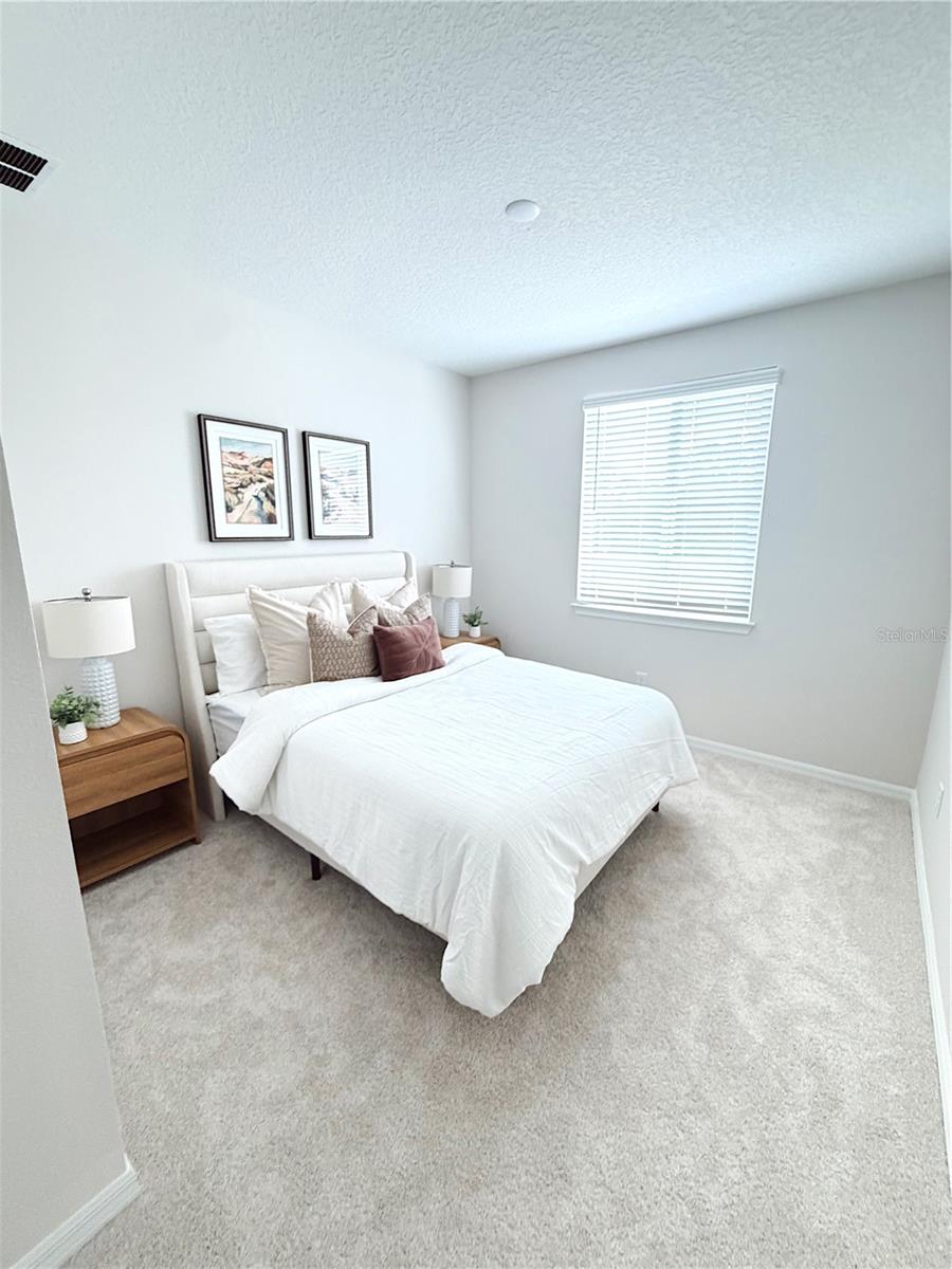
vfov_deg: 102.1
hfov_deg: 85.7
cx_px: 476
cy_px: 634
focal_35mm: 14
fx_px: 513
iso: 320
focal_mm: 2.22
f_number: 2.2
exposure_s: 1/63
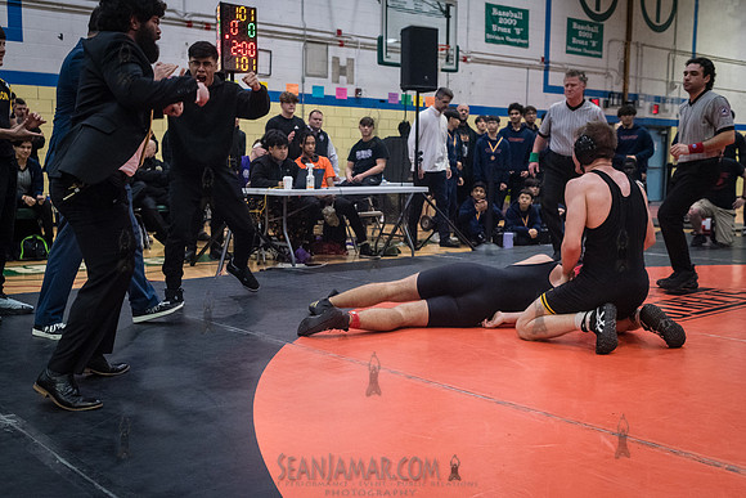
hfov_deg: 48.9
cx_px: 348
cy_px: 273
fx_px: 819
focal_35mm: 40
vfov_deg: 33.8
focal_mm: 35
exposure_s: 1/400
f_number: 4
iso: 8000
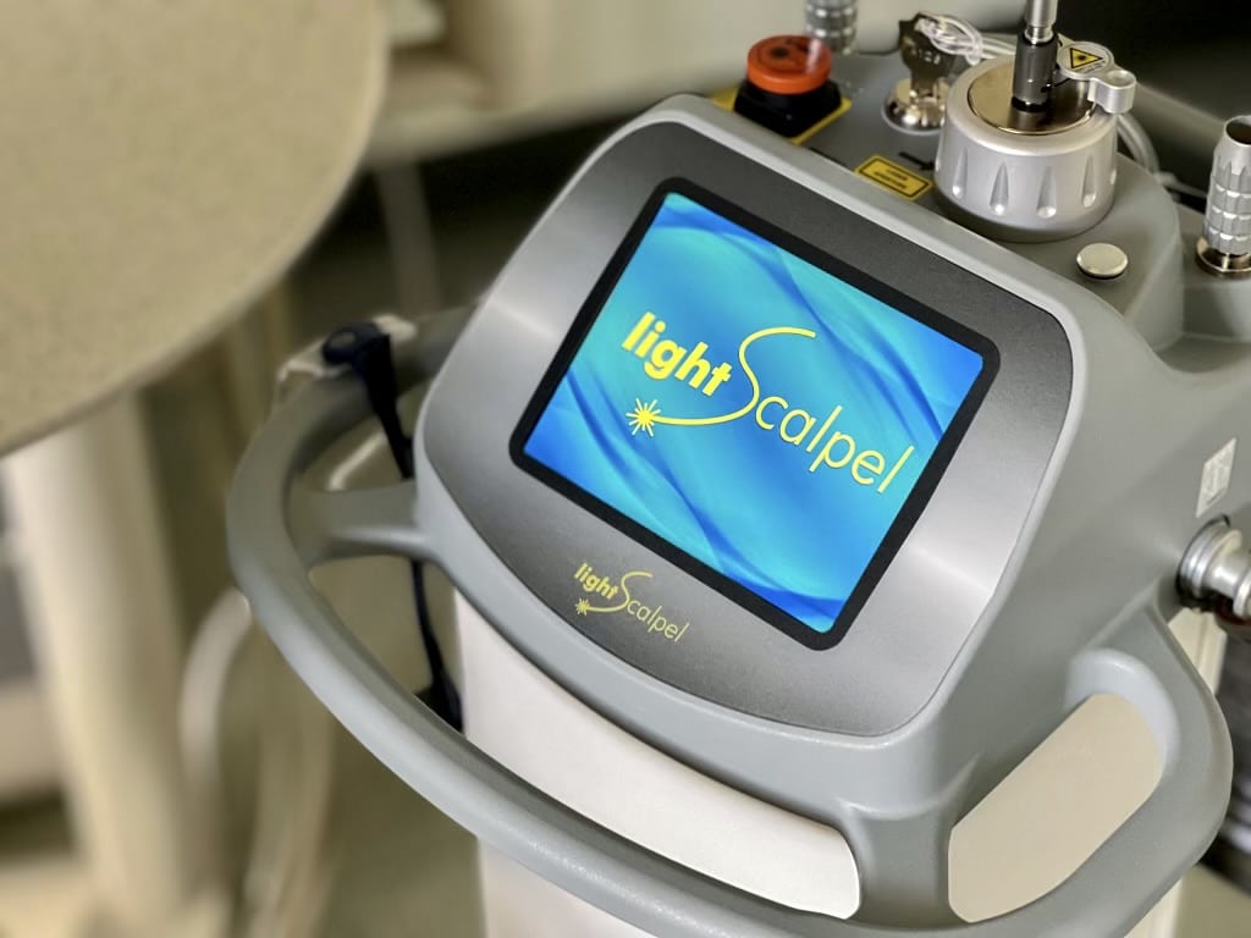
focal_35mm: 77
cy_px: 469
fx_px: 2783
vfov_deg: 19.1
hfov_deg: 25.3
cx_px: 626
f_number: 2.8
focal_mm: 9
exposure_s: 1/80
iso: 250
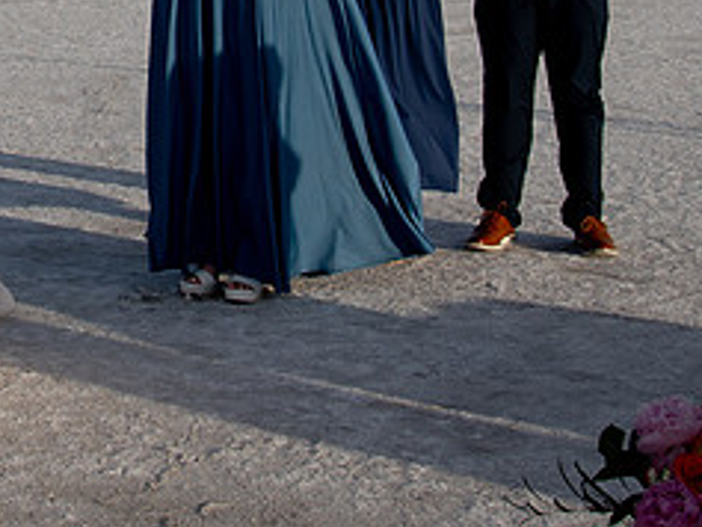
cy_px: -239
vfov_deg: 11.6
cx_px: -112
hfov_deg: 15.5
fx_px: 2496
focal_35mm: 123
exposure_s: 1/800
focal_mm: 31
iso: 200
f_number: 8
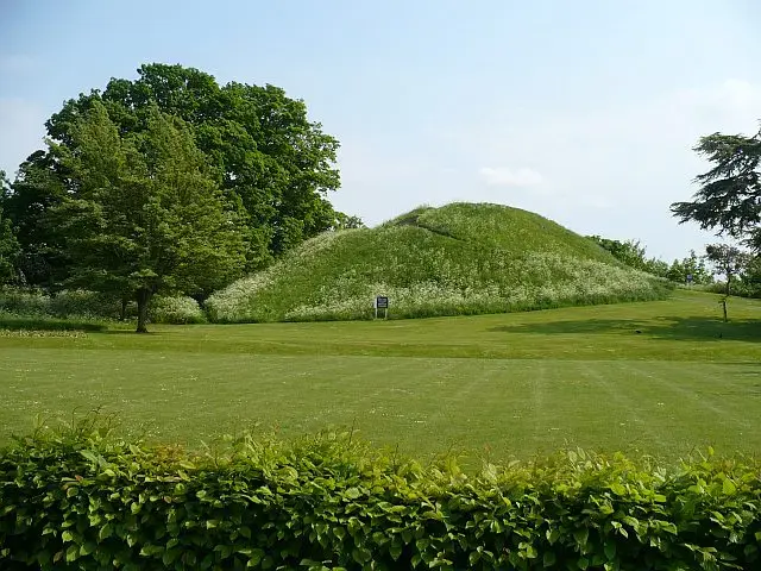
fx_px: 813
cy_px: 286
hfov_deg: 50.1
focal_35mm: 37
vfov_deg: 38.7
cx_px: 380
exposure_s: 1/160
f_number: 8
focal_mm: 6.1
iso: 100
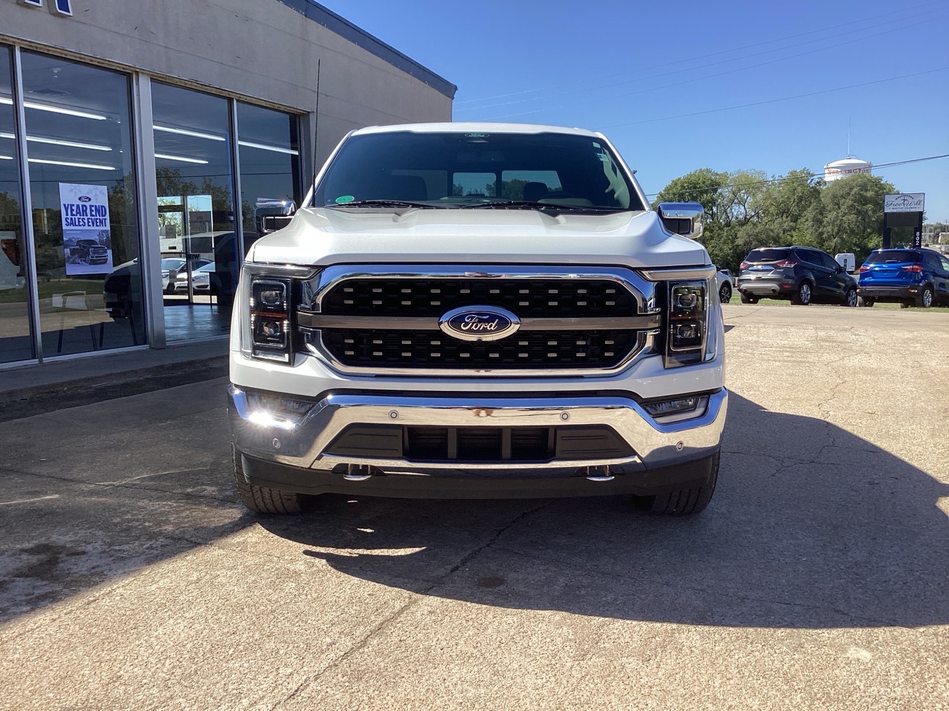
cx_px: 474
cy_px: 356
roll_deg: +1.1
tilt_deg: -8.5
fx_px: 850
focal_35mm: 31
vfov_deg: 45.4
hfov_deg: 58.4
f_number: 2.4
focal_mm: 3.3
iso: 25
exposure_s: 1/1058
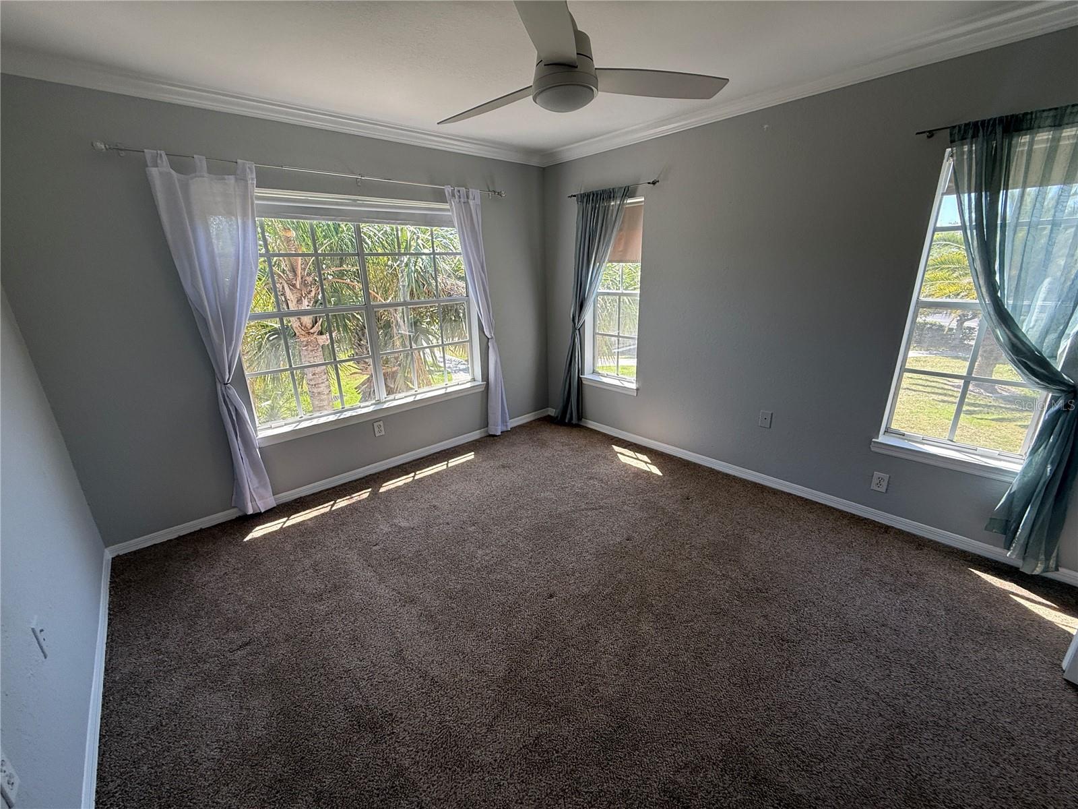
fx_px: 436
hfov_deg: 102.1
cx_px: 539
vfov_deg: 85.7
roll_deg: +1.7
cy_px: 404
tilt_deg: -17.6
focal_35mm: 14
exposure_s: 1/183
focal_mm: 2.22
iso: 64
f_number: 2.2
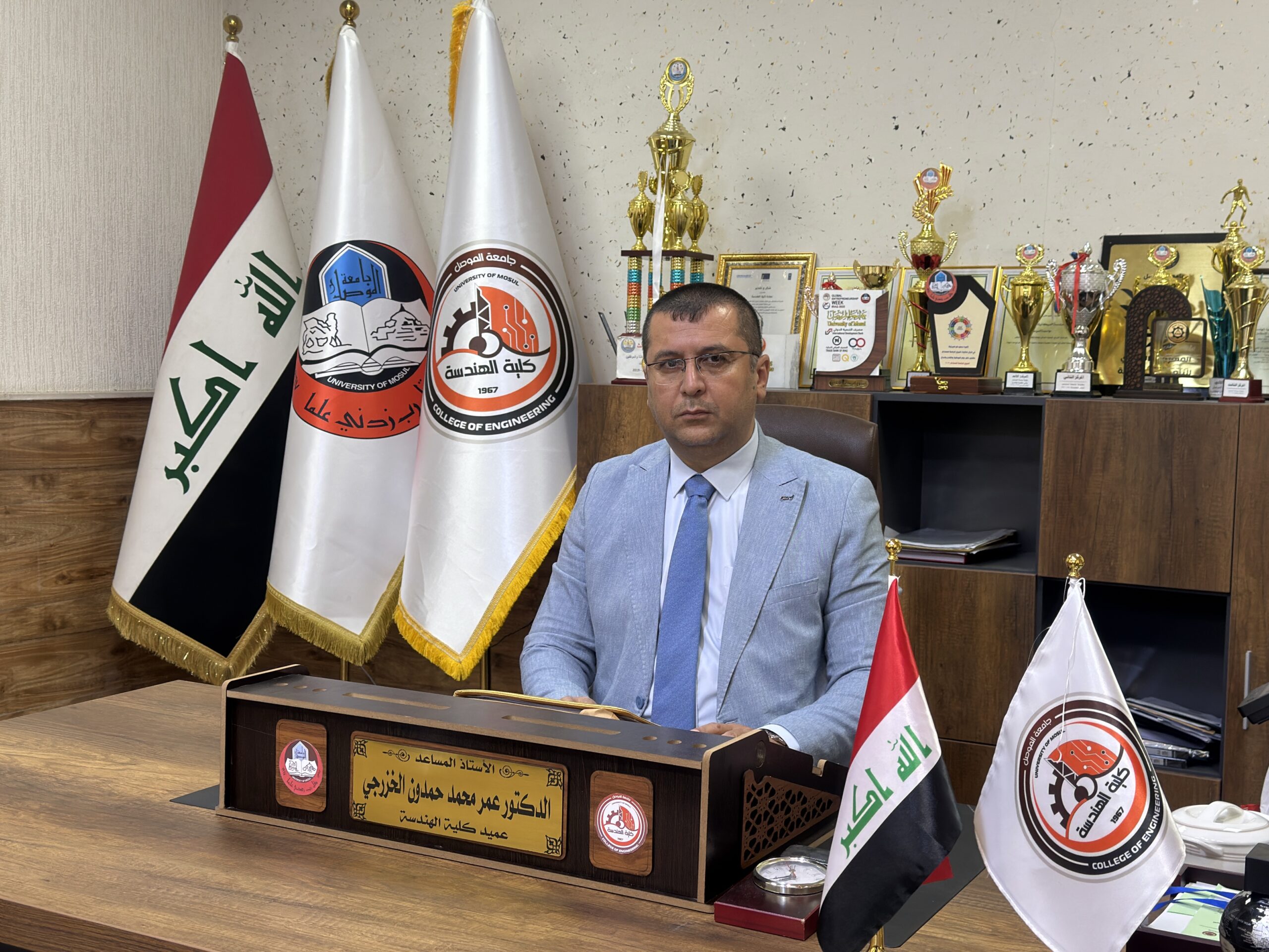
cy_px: 476
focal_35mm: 43
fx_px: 1576
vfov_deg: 33.6
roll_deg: -0.9
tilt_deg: -4.7
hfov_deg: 43.9
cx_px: 634
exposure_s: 1/50
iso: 100
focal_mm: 6.76
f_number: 1.78
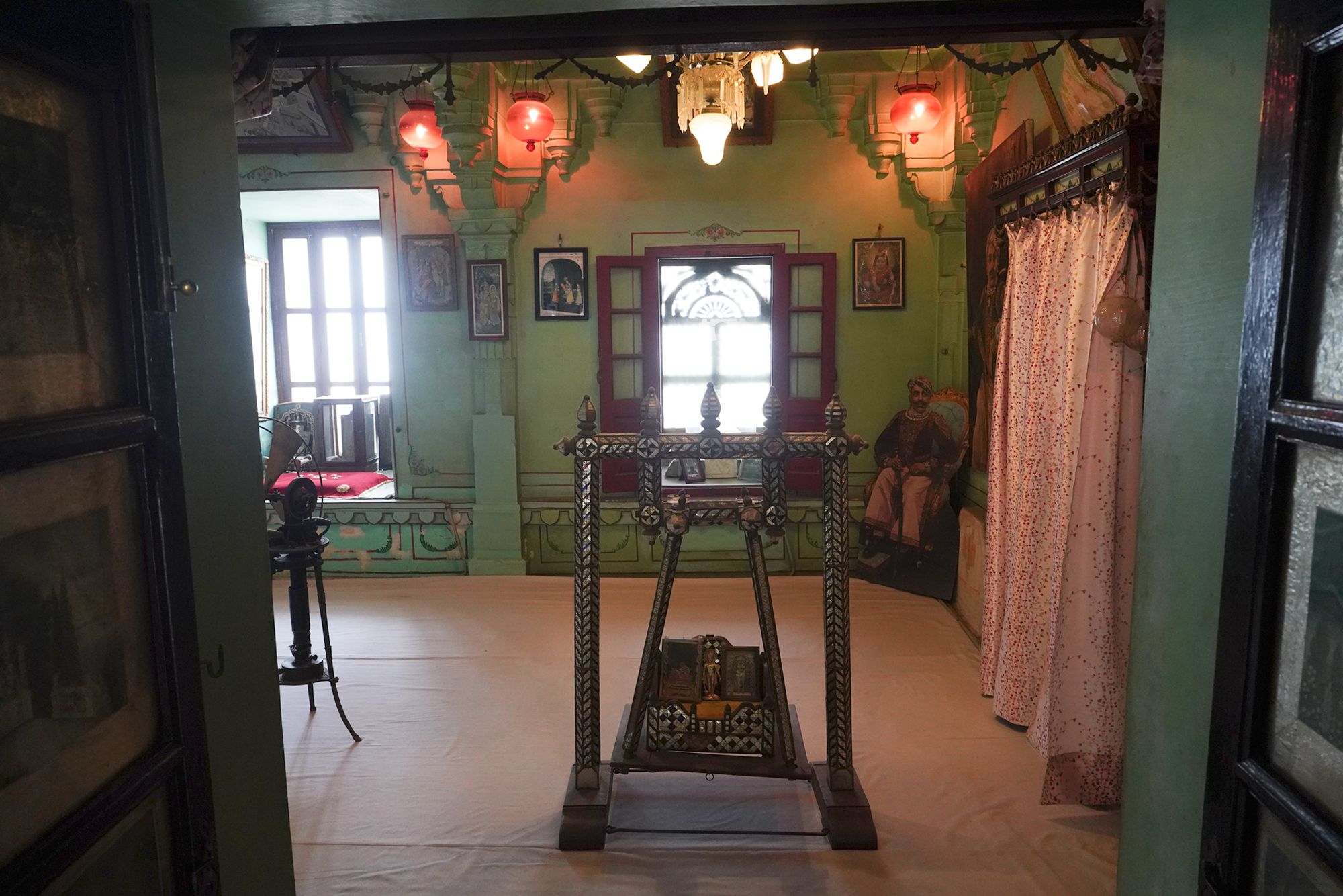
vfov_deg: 53.1
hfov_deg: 73.7
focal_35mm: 24
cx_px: 672
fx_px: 895
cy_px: 448
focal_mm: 24
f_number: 8
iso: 3200
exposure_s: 1/80
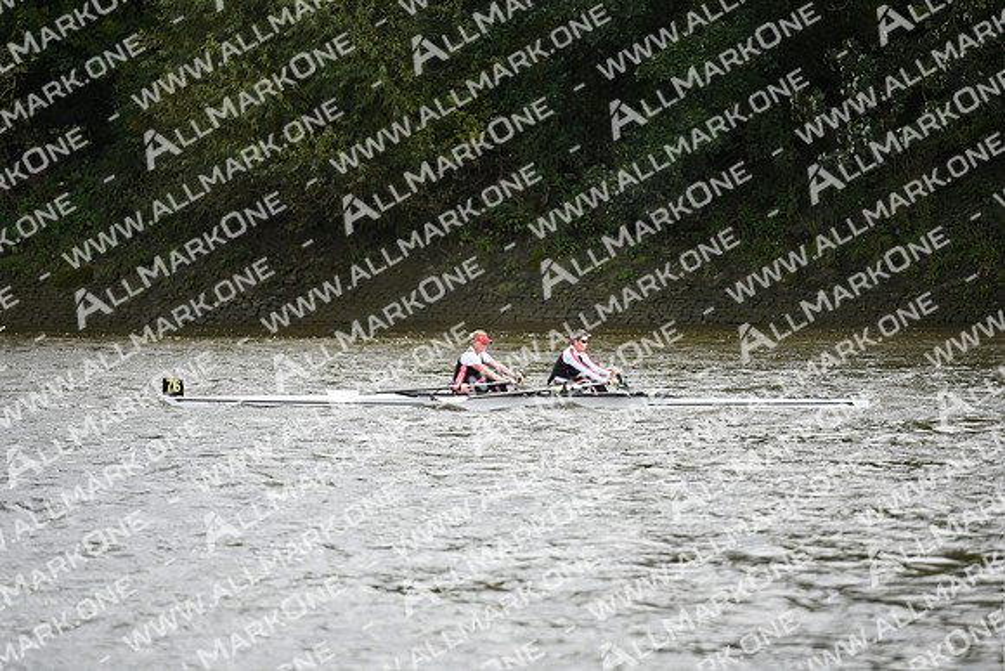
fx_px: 8377
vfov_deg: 4.6
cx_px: 502
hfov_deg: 6.9
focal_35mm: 300
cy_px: 336
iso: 640
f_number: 4
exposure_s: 1/1600
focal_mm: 300
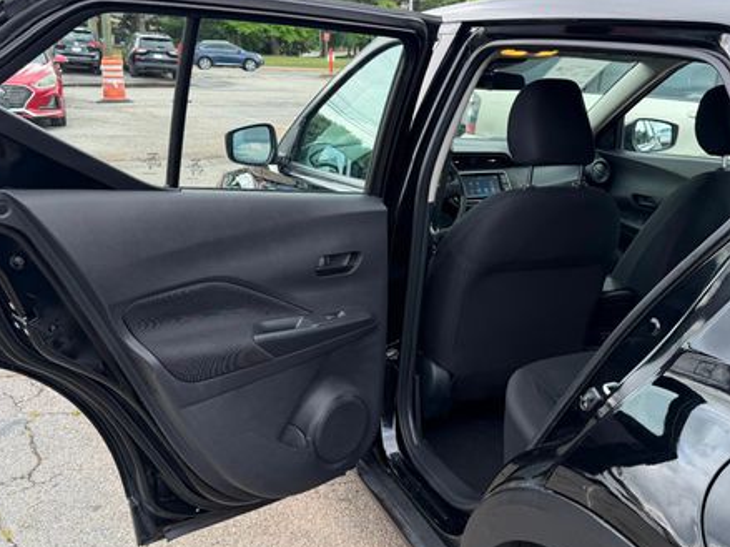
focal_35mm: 35
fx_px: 738
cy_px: 278
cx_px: 372
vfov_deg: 40.7
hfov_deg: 52.6
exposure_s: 1/414
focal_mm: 6.76
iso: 80
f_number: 1.78
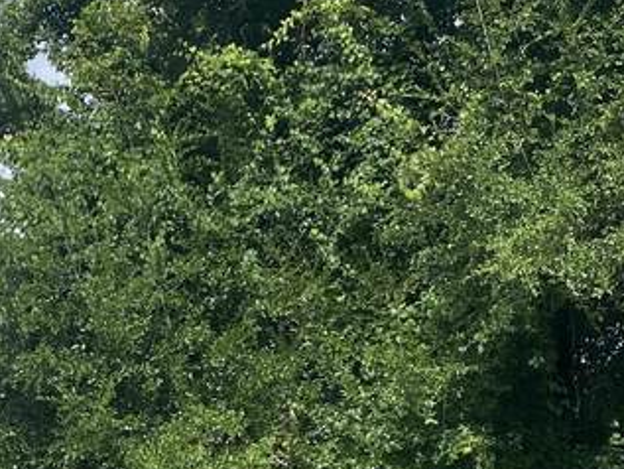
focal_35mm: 105
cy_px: 562
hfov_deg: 18.0
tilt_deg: +5.8
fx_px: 1893
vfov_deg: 13.7
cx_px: -67
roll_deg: +0.0
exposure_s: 1/1808
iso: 32
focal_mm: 4.25
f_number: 1.8
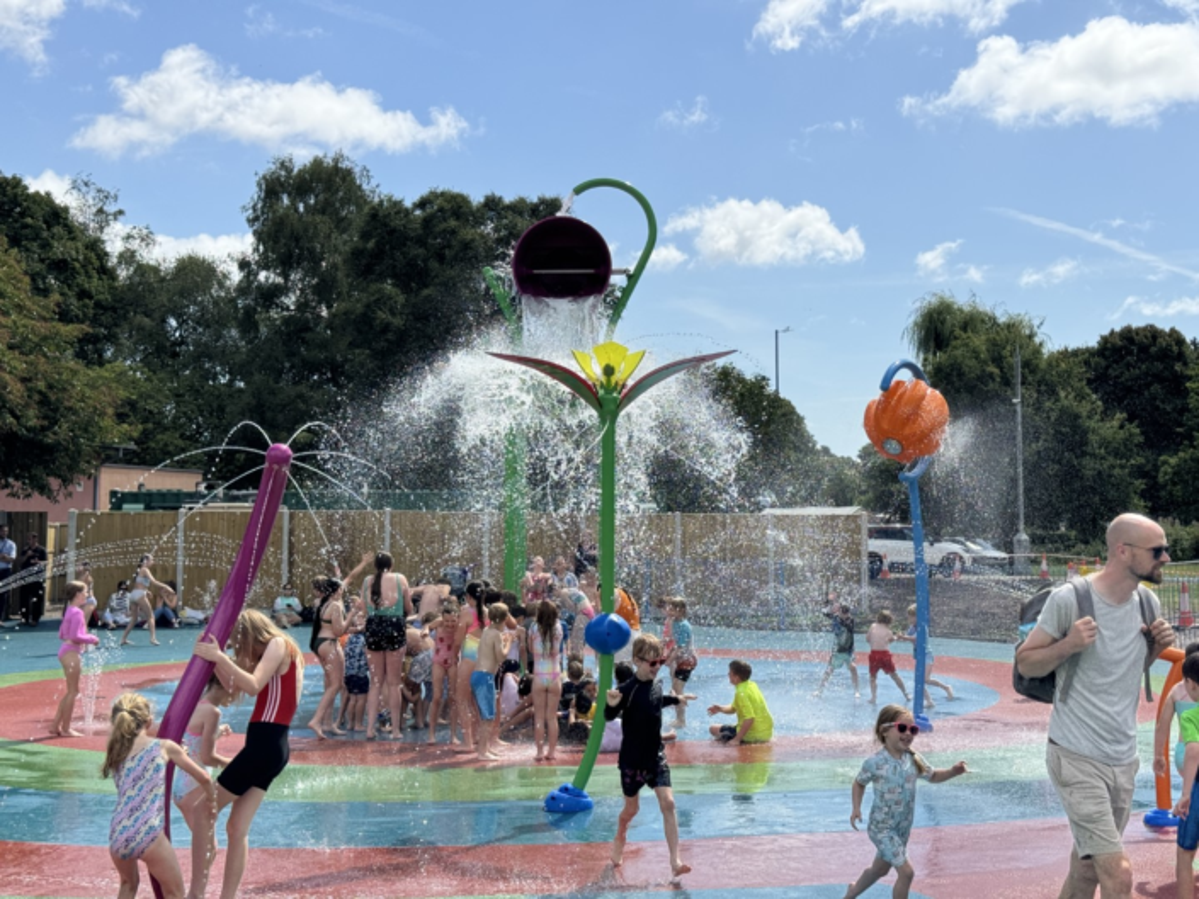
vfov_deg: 30.3
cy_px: 450
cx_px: 600
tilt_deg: +5.8
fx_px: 1663
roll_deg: -1.8
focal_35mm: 48
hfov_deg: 39.7
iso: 64
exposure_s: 1/4975
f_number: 1.78
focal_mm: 6.76
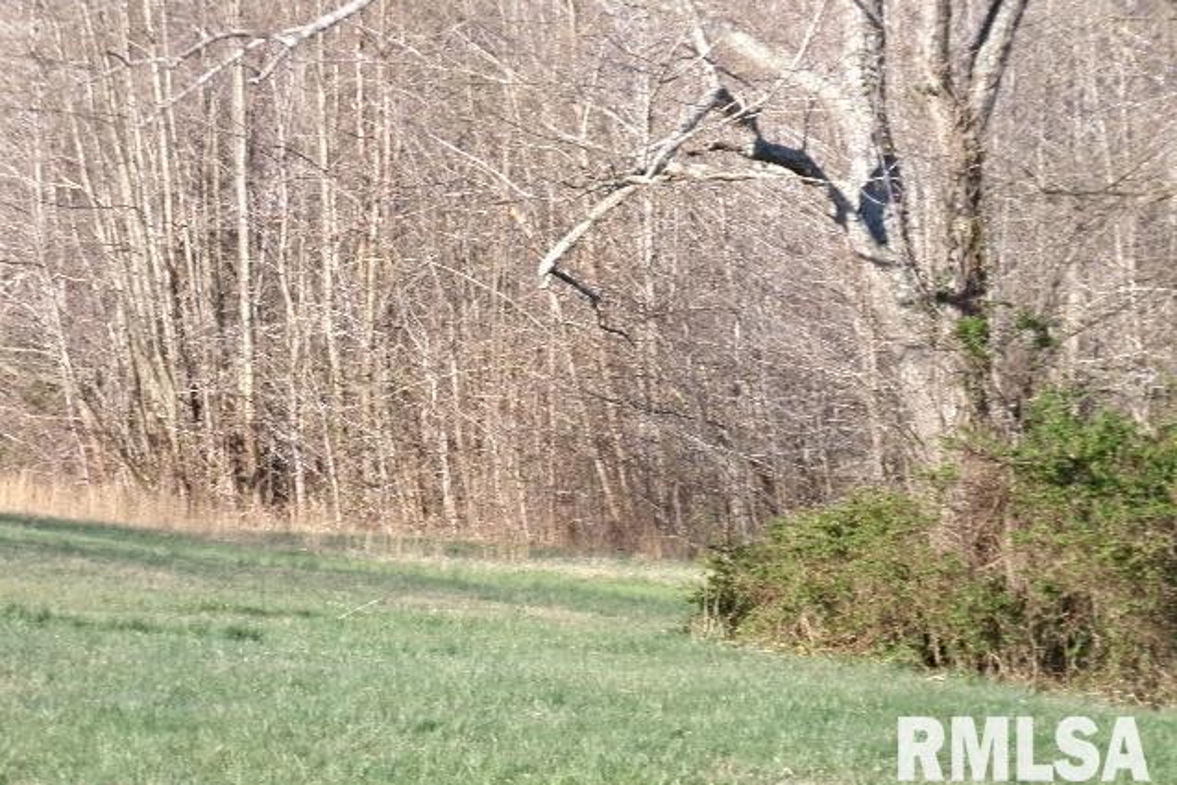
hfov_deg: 8.8
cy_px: 368
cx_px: 588
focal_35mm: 233
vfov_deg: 5.9
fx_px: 7619
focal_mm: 40.1
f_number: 5.9
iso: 100
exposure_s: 1/140
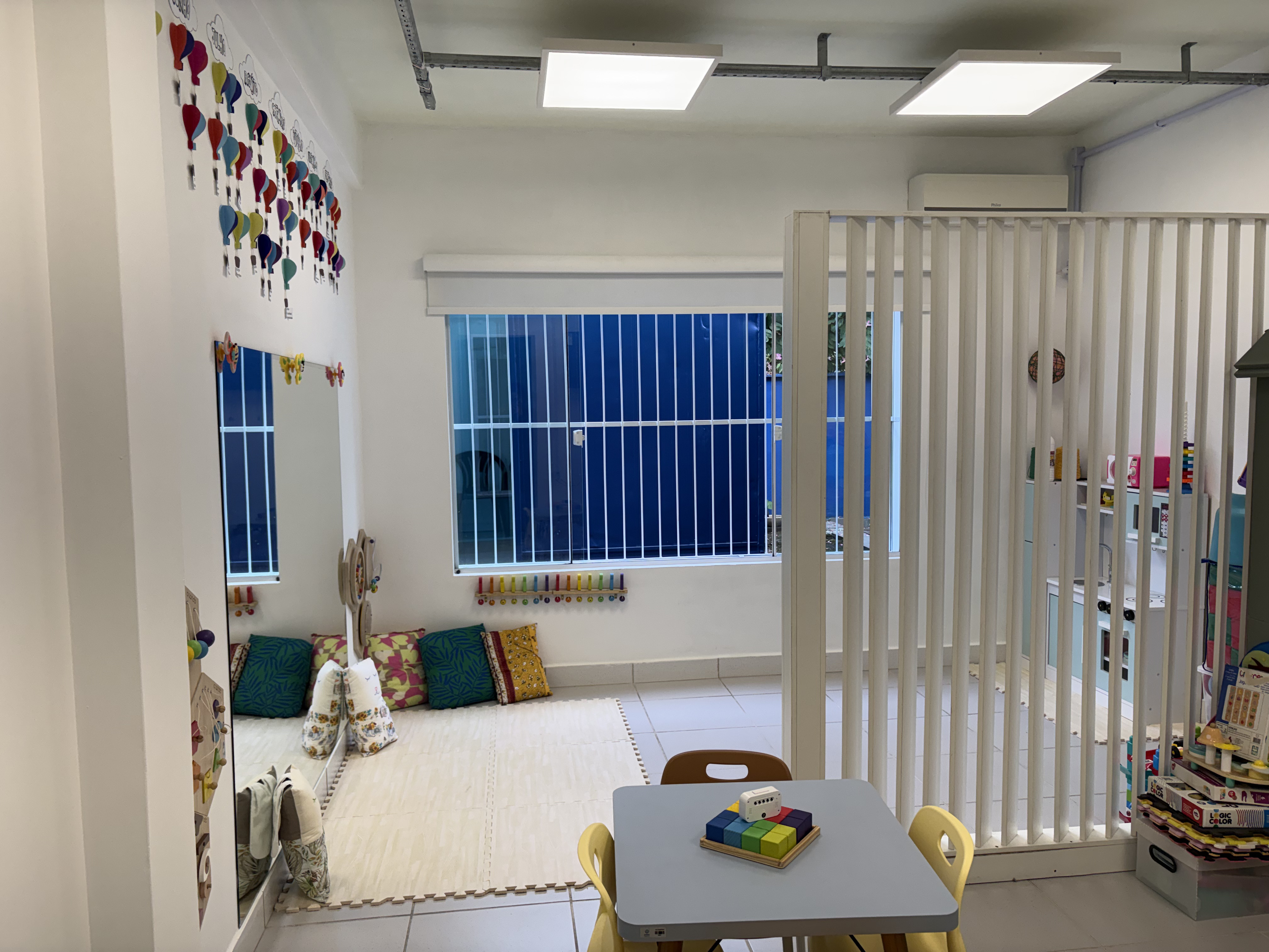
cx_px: 634
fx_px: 953
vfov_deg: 53.1
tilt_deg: -4.6
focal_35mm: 26
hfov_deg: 67.3
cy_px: 476
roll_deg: +1.0
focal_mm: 5.96
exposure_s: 1/229
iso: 64
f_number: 1.6
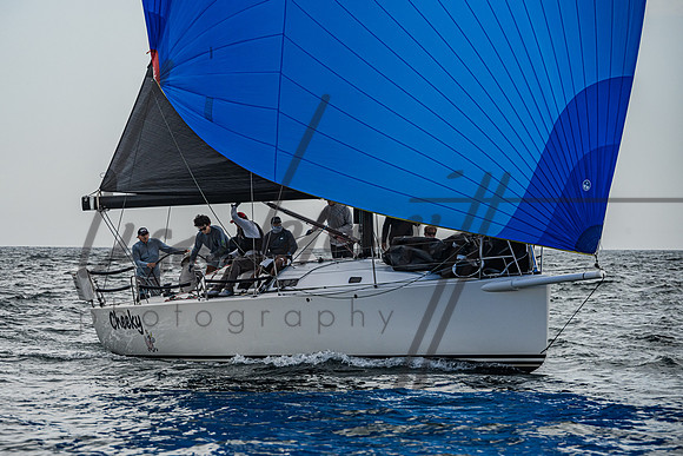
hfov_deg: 9.1
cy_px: 232
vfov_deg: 6.1
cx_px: 283
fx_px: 4270
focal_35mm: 225
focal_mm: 190
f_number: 8
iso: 400
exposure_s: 1/3200
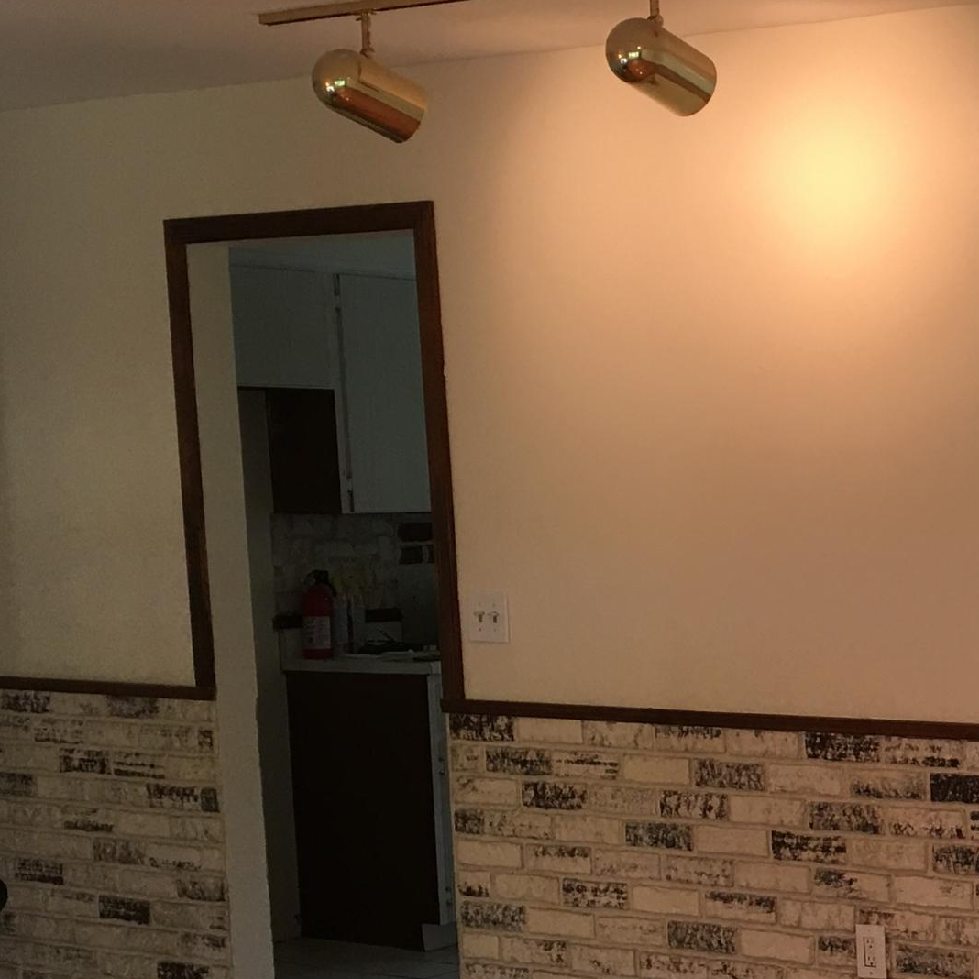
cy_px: 746
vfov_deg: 23.7
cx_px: 1289
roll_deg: +0.3
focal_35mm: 72
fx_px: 2304
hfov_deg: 21.6
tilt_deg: -5.3
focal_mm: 4.15
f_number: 2.2
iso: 25
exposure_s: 1/30
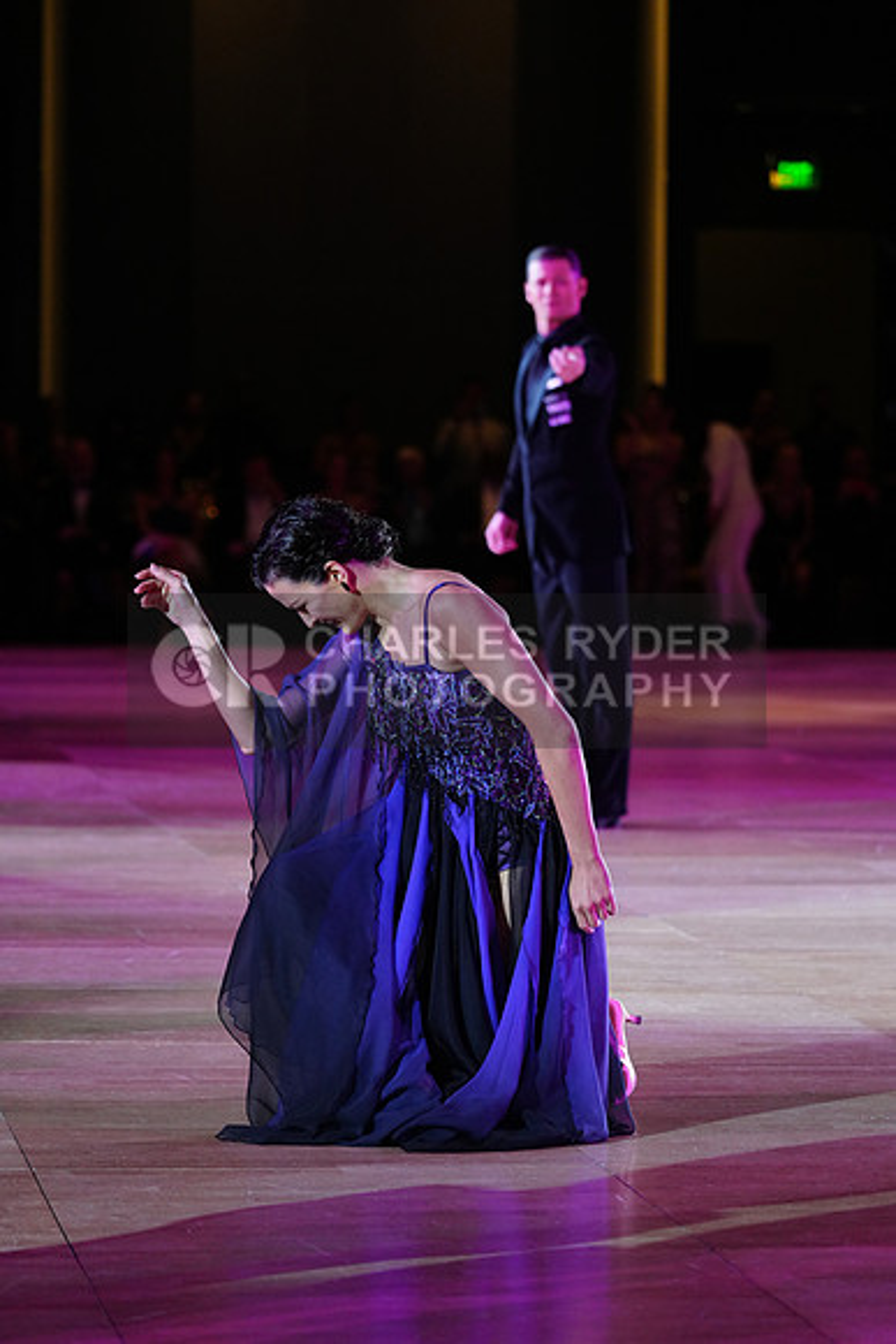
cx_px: 448
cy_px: 672
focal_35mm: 140
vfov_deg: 14.7
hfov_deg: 9.8
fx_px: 5223
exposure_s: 1/400
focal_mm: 140
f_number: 4
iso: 2500
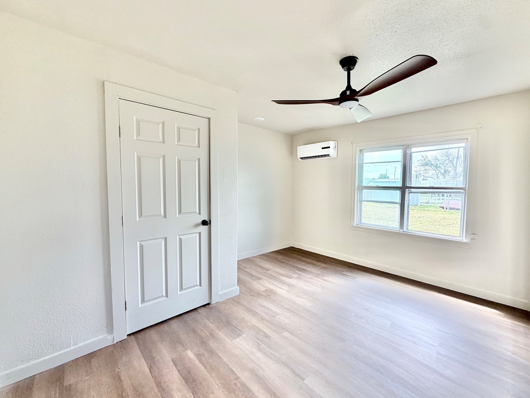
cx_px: 278
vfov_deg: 81.8
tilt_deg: -3.2
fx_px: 230
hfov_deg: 98.1
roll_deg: +0.0
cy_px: 199
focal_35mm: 15
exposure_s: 1/121
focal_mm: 2.22
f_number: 2.2
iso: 125
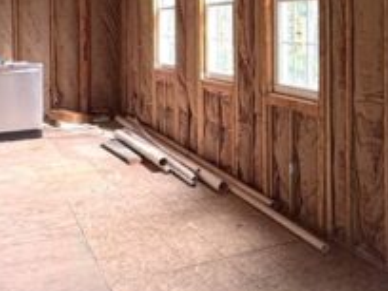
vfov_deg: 25.8
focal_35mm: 55
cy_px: 38
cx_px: 411
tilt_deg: -2.3
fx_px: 616
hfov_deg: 31.6
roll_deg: +0.3
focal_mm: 2.22
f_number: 2.2
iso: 80
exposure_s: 1/99
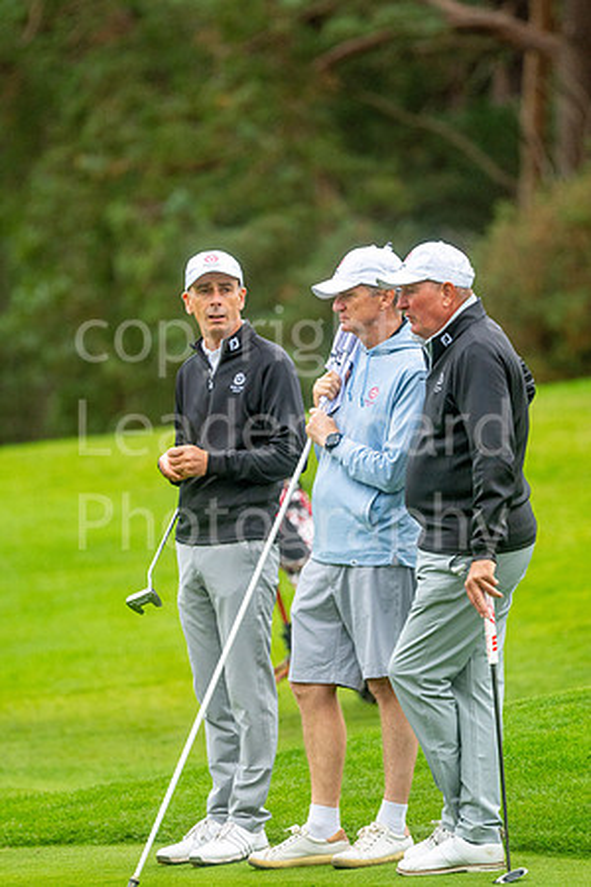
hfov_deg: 3.1
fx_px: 11080
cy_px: 444
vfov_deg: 4.6
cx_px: 296
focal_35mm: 450
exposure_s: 1/1250
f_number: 4
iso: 800
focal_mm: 300
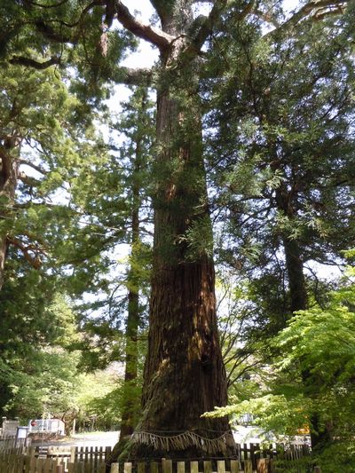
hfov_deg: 49.8
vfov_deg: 63.4
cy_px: 236
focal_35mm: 28
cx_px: 178
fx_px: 383
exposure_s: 1/60
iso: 100
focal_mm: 5
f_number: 3.7
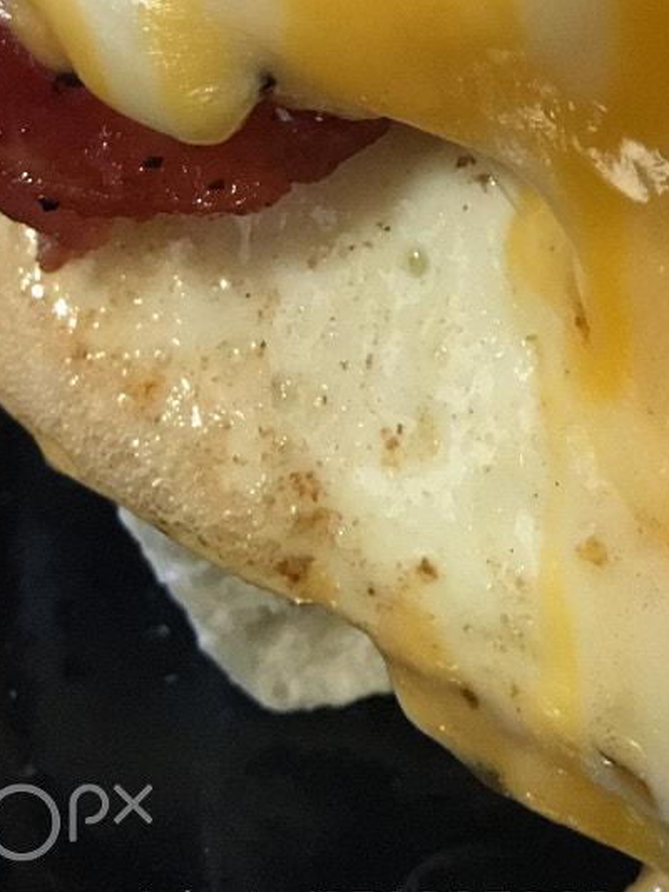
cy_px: -296
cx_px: 741
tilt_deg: -29.5
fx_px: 2241
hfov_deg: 16.5
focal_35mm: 87
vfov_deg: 20.4
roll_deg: +3.2
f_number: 2.2
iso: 200
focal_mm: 4.15
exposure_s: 1/24
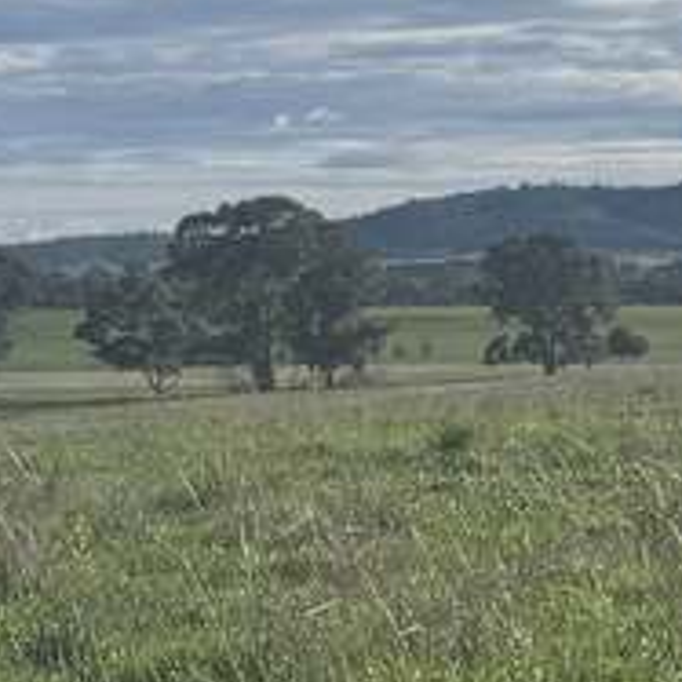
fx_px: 3232
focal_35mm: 145
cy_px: 656
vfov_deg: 11.9
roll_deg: +0.0
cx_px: 737
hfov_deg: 11.9
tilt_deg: -7.8
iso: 80
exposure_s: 1/6410
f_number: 1.78
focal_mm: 6.76
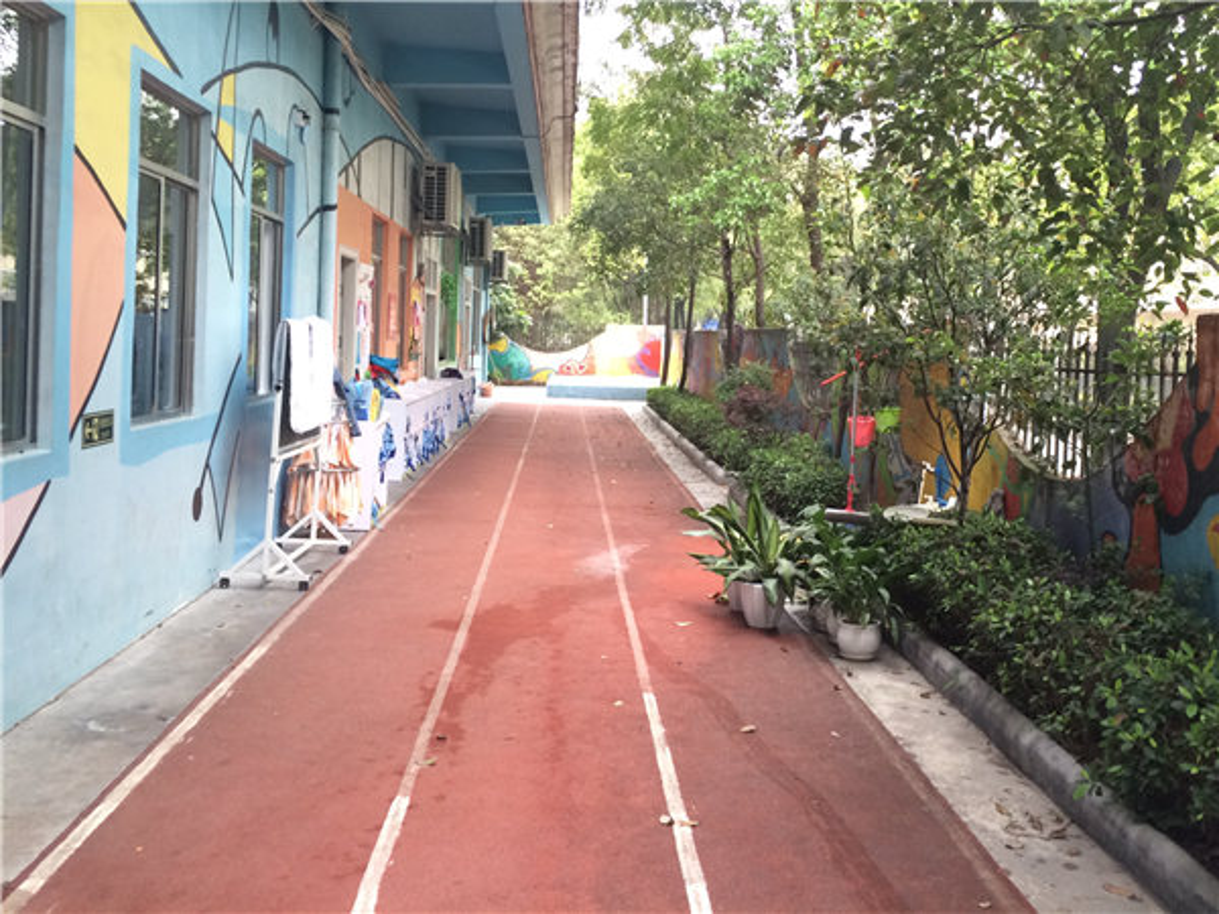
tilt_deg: -2.3
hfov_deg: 61.7
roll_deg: -1.6
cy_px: 457
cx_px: 610
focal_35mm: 29
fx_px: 1021
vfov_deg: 48.2
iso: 50
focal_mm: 4.15
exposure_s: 1/30
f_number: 2.2
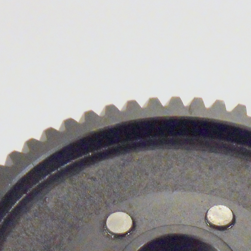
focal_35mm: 162
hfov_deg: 10.7
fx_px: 1329
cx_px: 231
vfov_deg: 10.4
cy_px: 379
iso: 400
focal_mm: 7.9
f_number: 4.2
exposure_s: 1/45
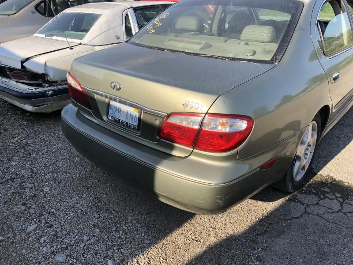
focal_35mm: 28
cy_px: 132
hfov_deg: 63.4
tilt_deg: -24.6
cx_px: 176
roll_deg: +2.0
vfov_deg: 49.7
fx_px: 286
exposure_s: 1/857
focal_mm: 3.99
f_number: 1.8
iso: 20
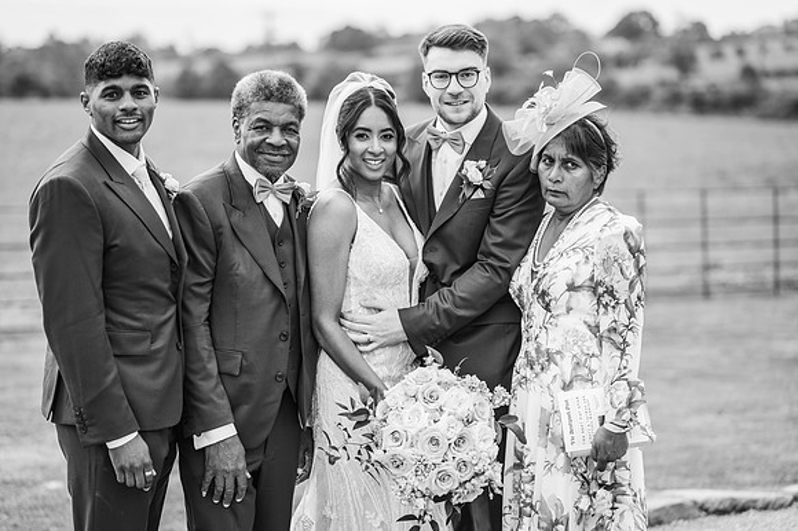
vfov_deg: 16.1
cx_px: 399
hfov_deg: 23.9
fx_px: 1883
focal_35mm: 85
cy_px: 266
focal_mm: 85
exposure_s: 1/800
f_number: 2.2
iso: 100
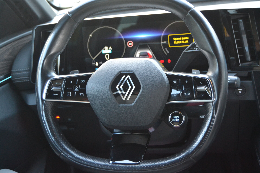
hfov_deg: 35.1
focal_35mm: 57
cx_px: 130
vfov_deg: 23.8
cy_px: 86
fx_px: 412
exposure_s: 1/60
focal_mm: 38
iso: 1800
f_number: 4.8
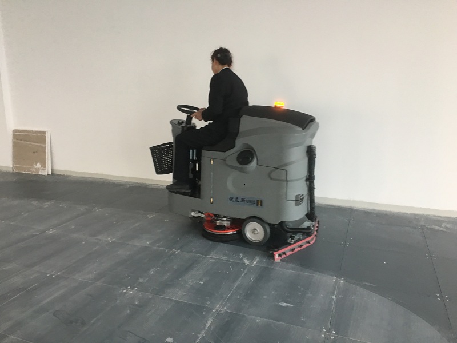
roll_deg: +0.3
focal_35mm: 29
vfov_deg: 48.2
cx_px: 228
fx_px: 383
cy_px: 172
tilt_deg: -14.4
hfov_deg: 61.7
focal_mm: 4.15
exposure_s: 1/17
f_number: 2.2
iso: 80
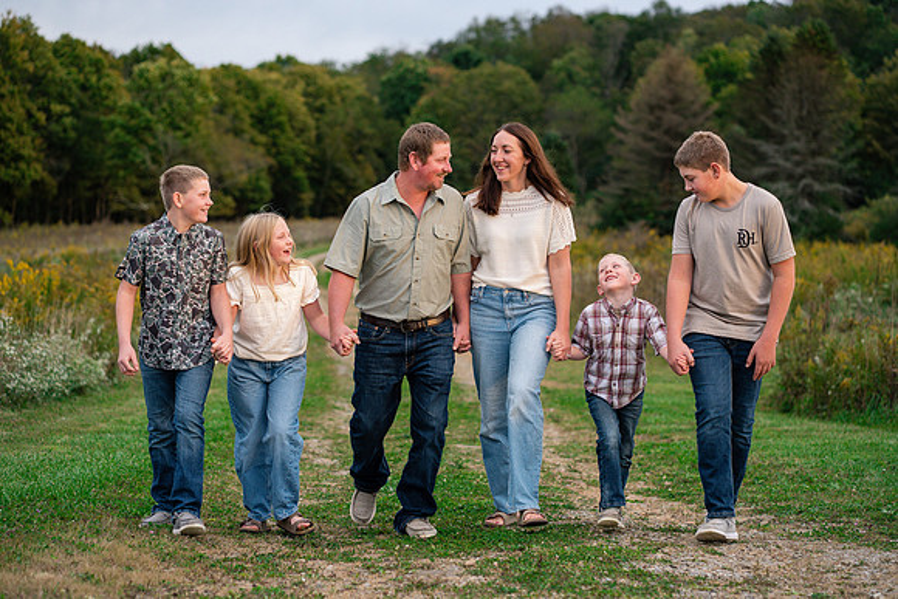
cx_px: 449
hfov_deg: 23.9
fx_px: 2121
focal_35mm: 85
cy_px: 300
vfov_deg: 16.1
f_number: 3.2
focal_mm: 85
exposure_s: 1/250
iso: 640
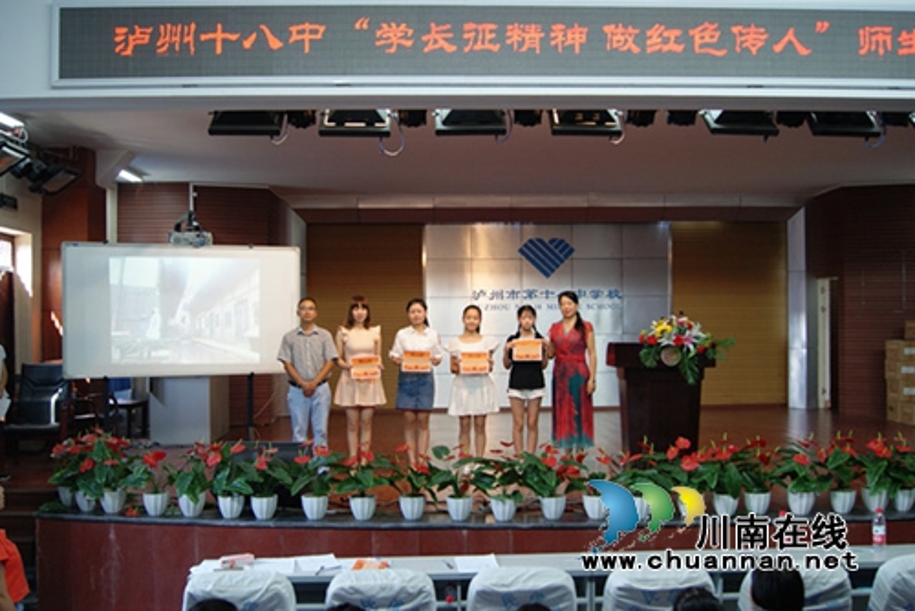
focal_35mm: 36
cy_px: 306
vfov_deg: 36.9
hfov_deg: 53.1
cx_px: 458
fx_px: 915
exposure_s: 1/40
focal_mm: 24
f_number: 4
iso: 320
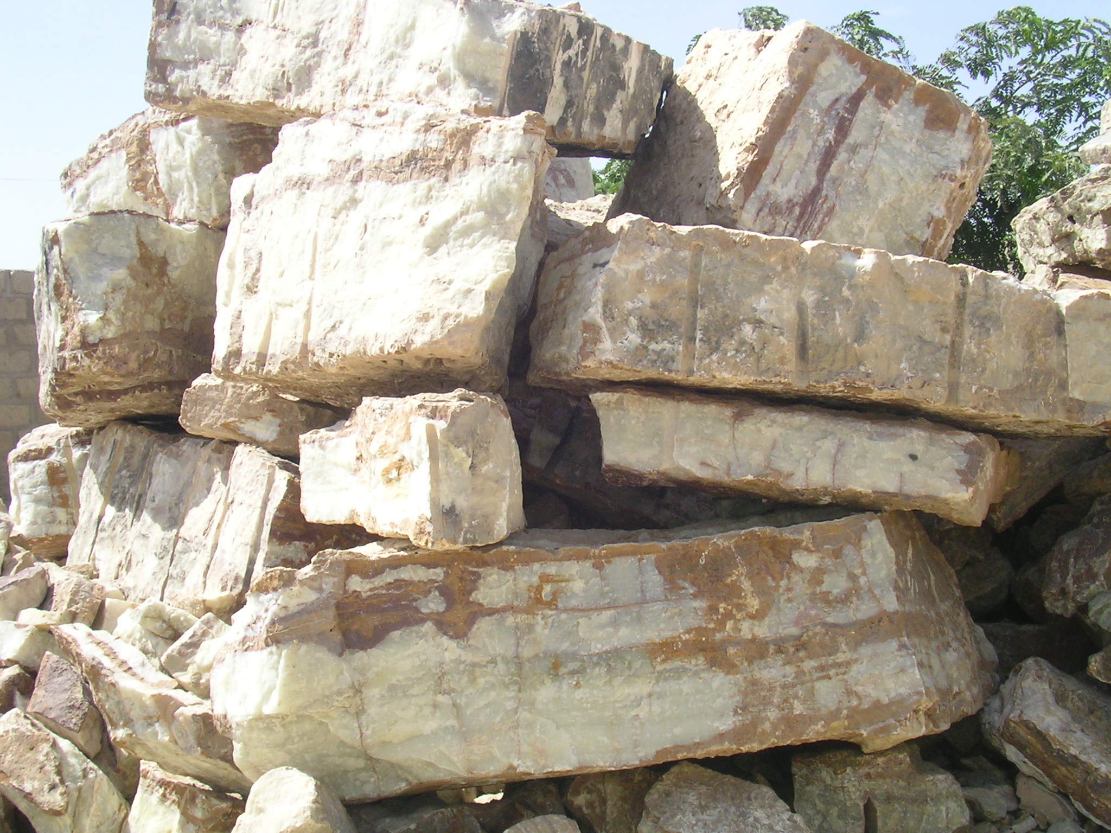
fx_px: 1541
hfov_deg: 39.7
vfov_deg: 30.3
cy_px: 416
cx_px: 556
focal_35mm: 48
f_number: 7.5
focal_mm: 7.4
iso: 71
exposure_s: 1/150
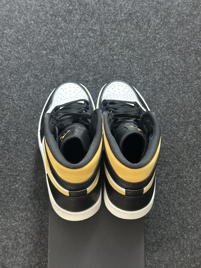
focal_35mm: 48
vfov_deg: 39.7
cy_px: 134
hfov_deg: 30.3
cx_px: 100
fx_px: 372
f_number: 1.78
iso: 500
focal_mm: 6.86
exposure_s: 1/25
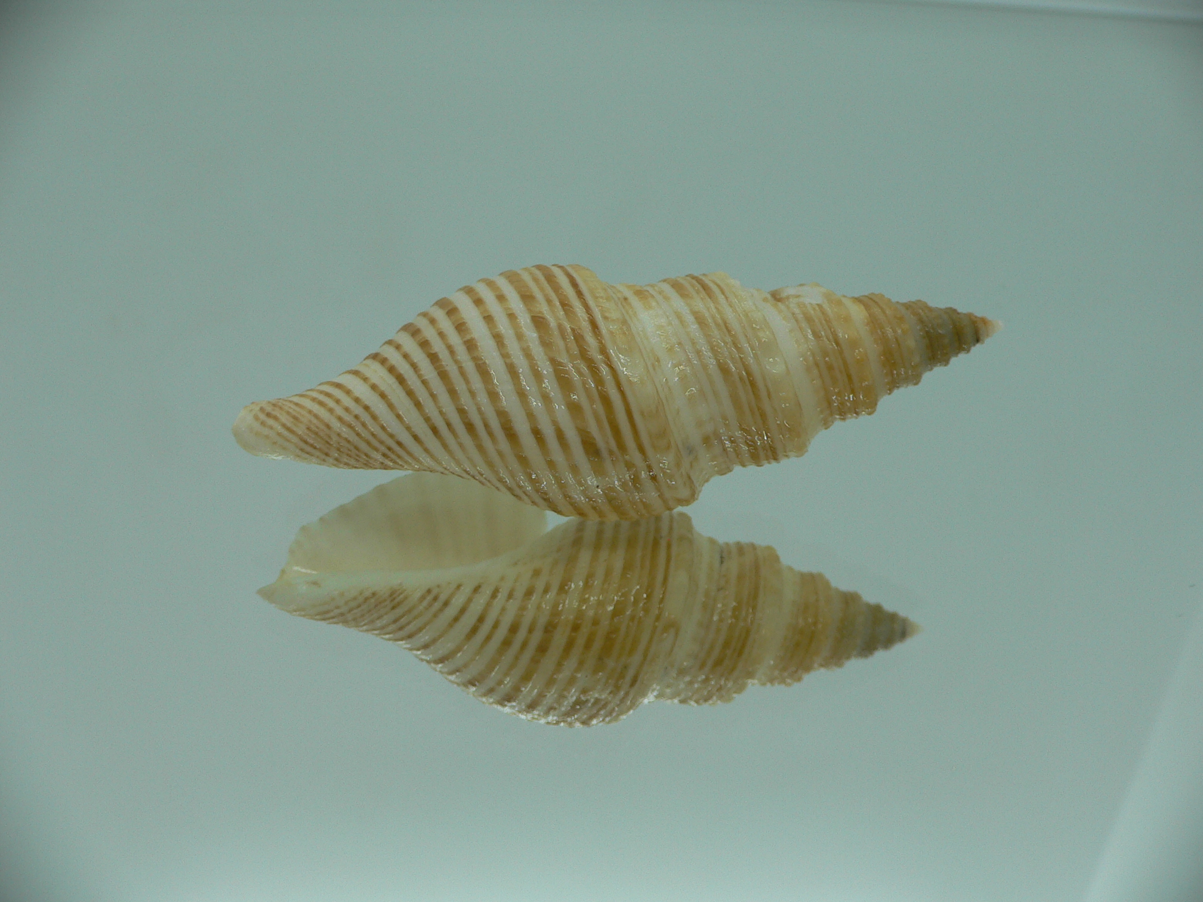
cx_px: 602
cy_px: 451
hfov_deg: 52.6
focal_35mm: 35
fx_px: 1216
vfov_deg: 40.7
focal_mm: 4.6
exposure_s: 1/60
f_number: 2.8
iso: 80
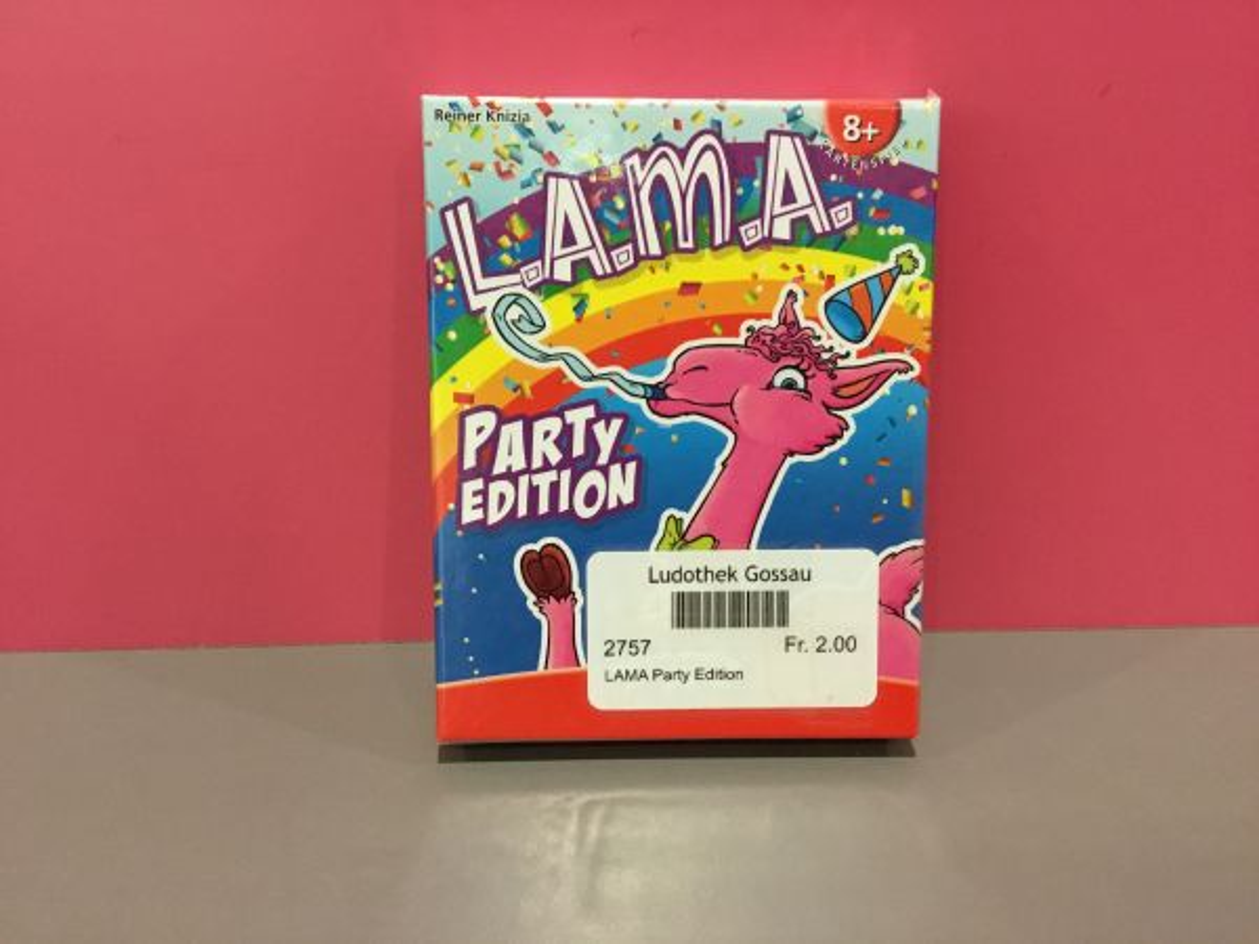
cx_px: 630
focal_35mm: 31
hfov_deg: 58.4
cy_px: 472
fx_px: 1127
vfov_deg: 45.4
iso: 200
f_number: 2.4
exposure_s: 1/33
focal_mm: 3.3
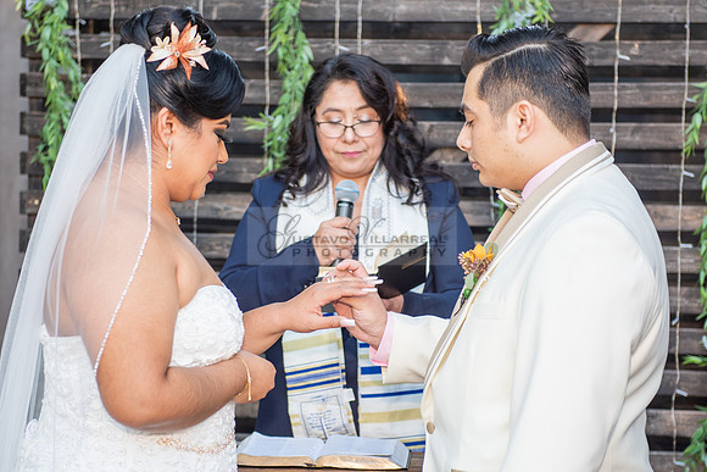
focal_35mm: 94
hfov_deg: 21.8
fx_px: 1839
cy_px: 291
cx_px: 332
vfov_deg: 14.6
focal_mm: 70
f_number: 3.2
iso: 500
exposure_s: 1/250
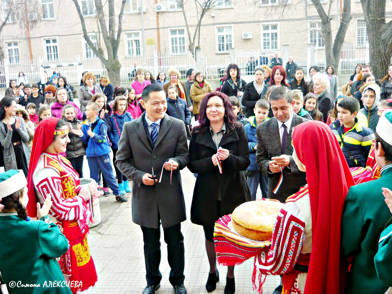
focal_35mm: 38
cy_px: 147
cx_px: 196
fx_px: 430
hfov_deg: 49.0
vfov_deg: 37.7
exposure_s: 1/125
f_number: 2.9
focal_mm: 6.3
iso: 100
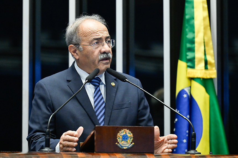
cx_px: 119
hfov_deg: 10.2
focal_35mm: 202
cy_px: 79
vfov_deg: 6.8
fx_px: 1333
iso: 4000
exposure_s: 1/200
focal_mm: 135
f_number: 2.8
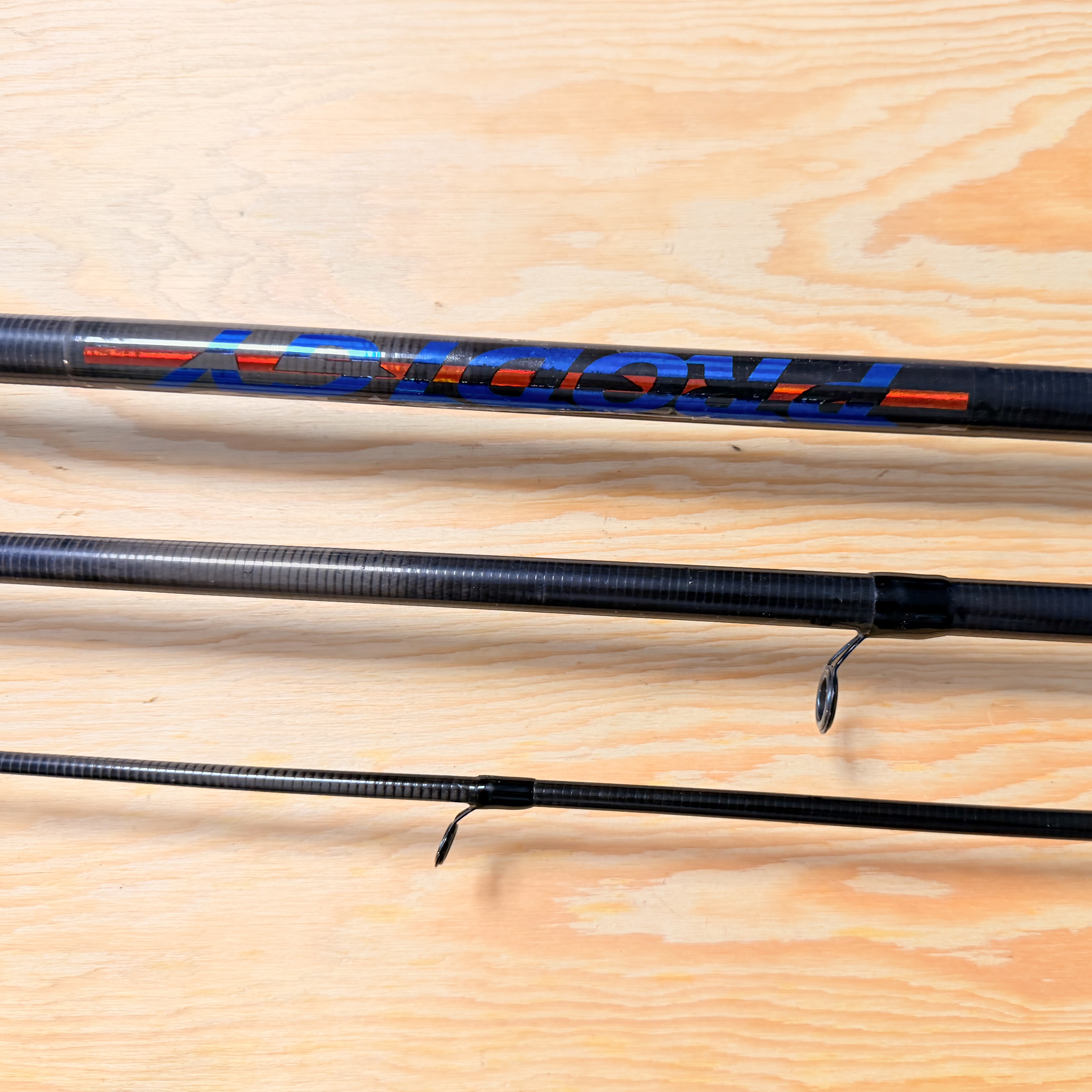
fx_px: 1035
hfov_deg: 55.4
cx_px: 630
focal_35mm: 29
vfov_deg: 55.6
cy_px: 542
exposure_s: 1/100
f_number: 1.78
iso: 200
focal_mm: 6.76
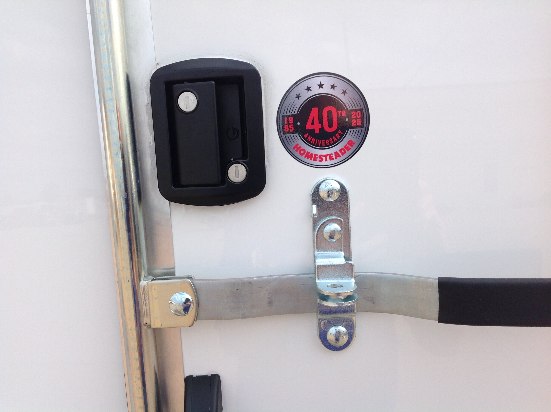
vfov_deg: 40.6
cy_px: 206
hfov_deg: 52.7
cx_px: 276
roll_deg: +4.7
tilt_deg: -12.4
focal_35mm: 35
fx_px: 556
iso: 50
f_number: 2.4
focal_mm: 4.28
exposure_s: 1/1259
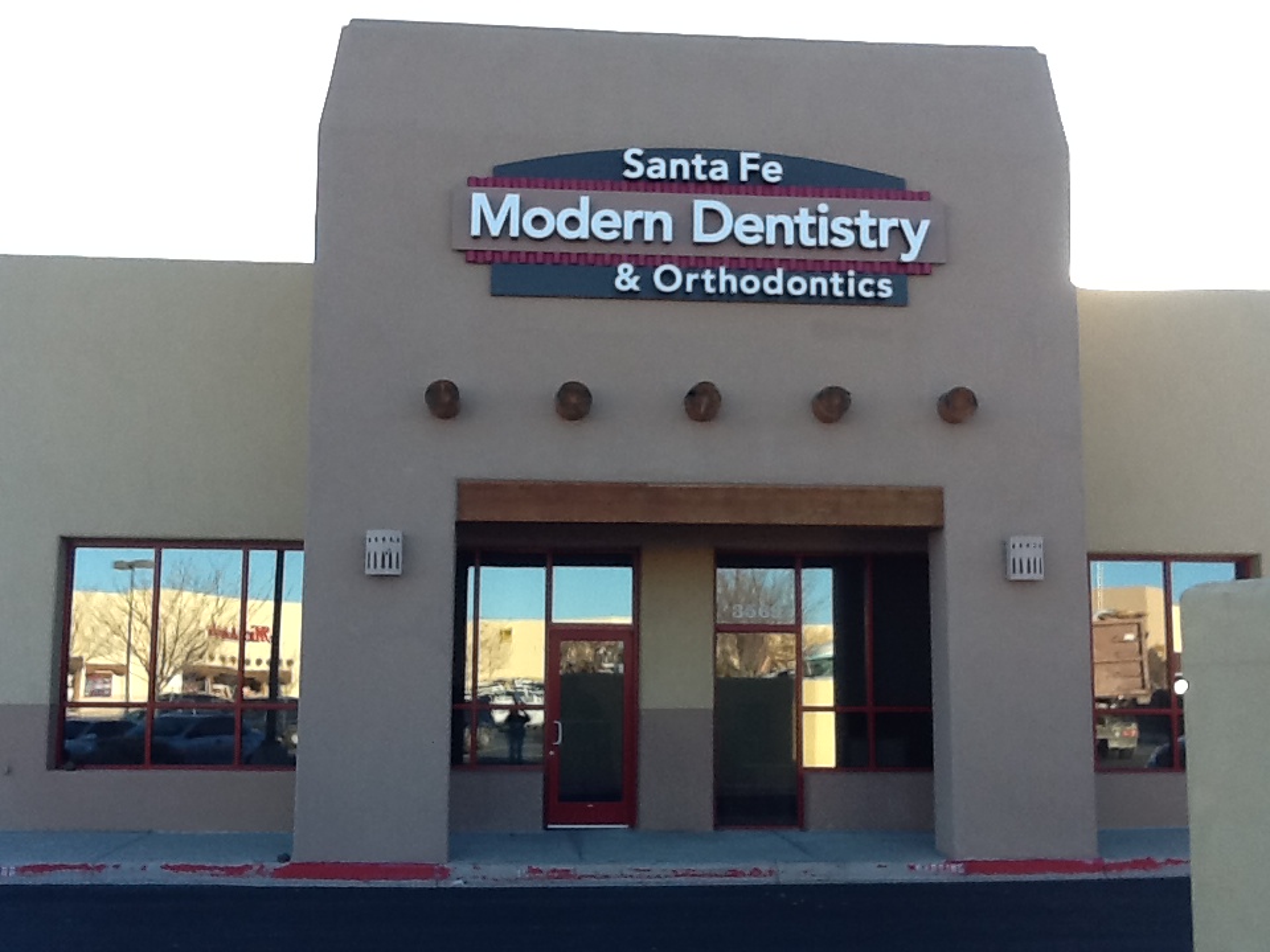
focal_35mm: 32
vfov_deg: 44.2
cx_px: 635
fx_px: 1174
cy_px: 476
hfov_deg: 56.8
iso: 64
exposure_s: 1/245
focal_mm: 2.03
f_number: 2.4
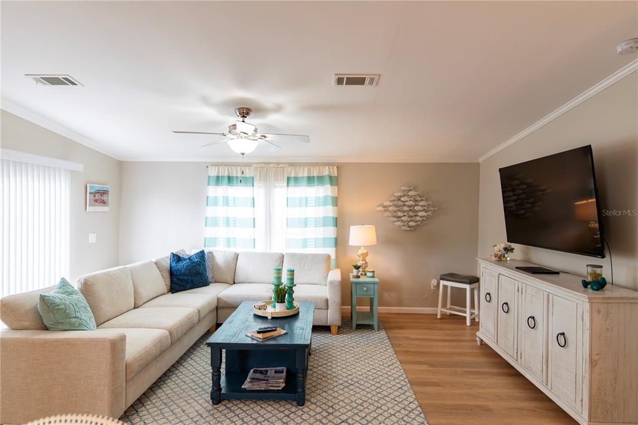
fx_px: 354
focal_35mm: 20
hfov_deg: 84.0
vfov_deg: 61.9
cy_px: 212
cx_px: 319
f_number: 2.8
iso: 100
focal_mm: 20
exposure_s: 1/30
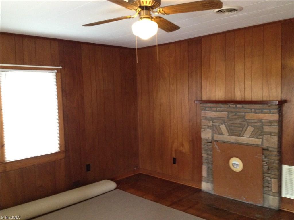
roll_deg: +1.7
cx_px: 147
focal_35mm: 35
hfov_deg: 52.6
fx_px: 297
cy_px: 110
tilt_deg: -1.9
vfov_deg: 40.7
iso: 400
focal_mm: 4.28
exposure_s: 1/17
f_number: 2.4
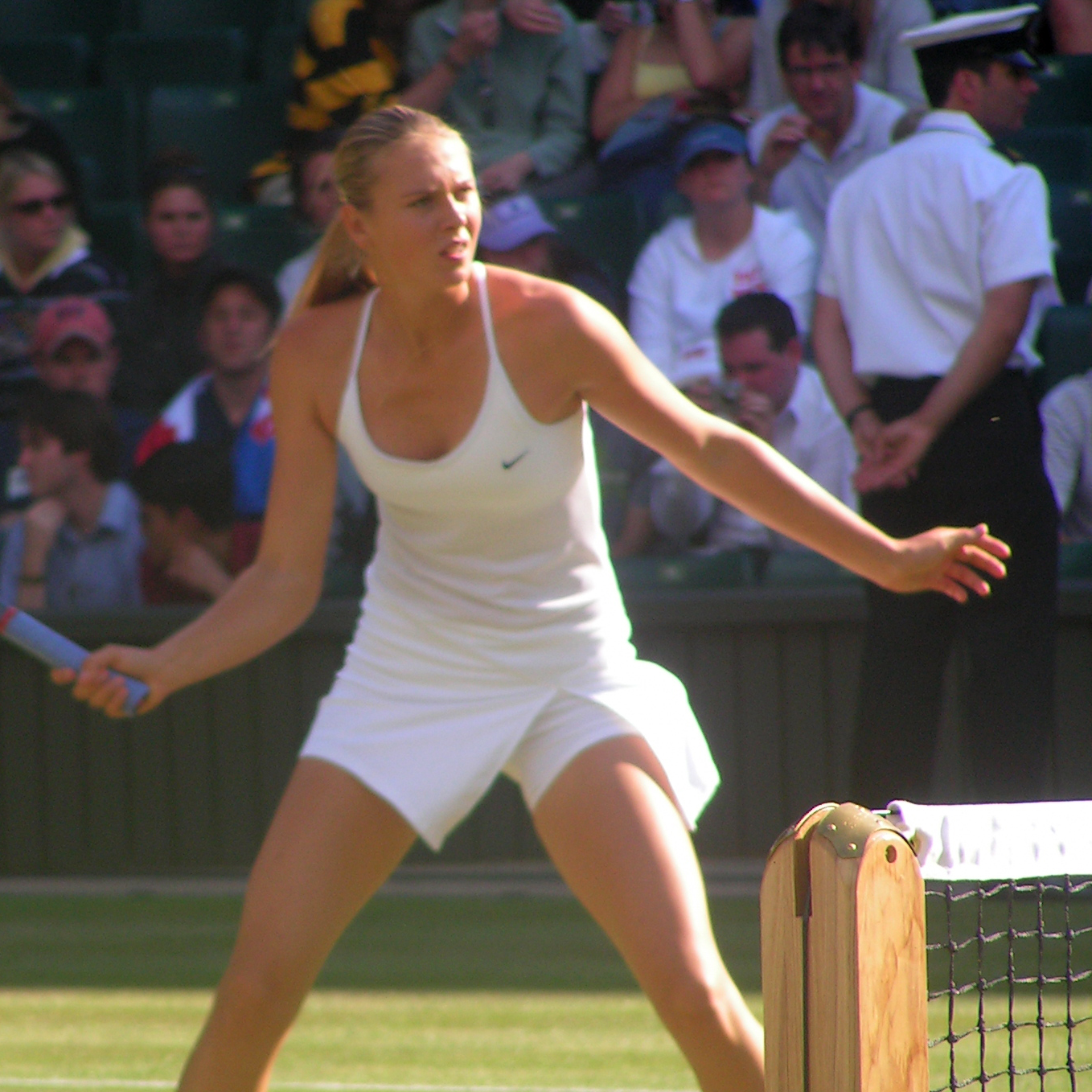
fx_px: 20058
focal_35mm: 562
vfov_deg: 3.1
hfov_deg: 3.1
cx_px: 325
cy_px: 511
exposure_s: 1/400
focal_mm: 63
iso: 50
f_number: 3.7
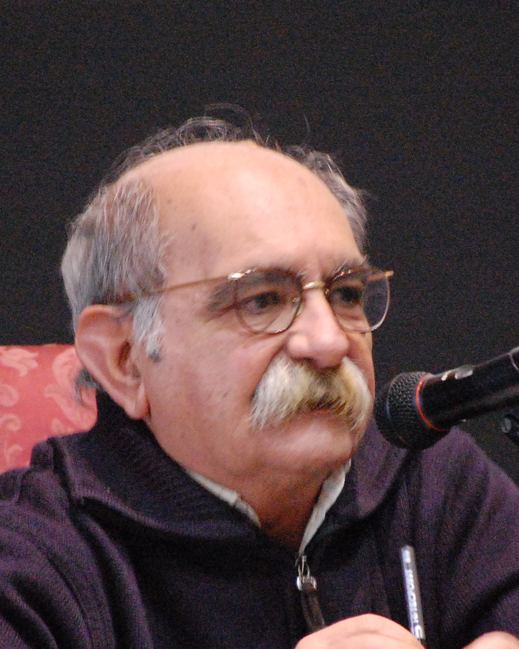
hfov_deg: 2.7
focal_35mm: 584
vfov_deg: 3.3
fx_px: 11214
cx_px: 275
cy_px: 438
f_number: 5.6
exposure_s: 1/20
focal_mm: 200
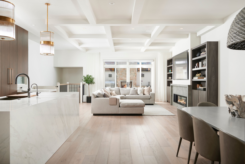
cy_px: 82
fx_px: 170
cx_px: 122
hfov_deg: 71.5
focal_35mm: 25
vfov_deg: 51.3
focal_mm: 25
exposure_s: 1/30
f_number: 8
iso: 200
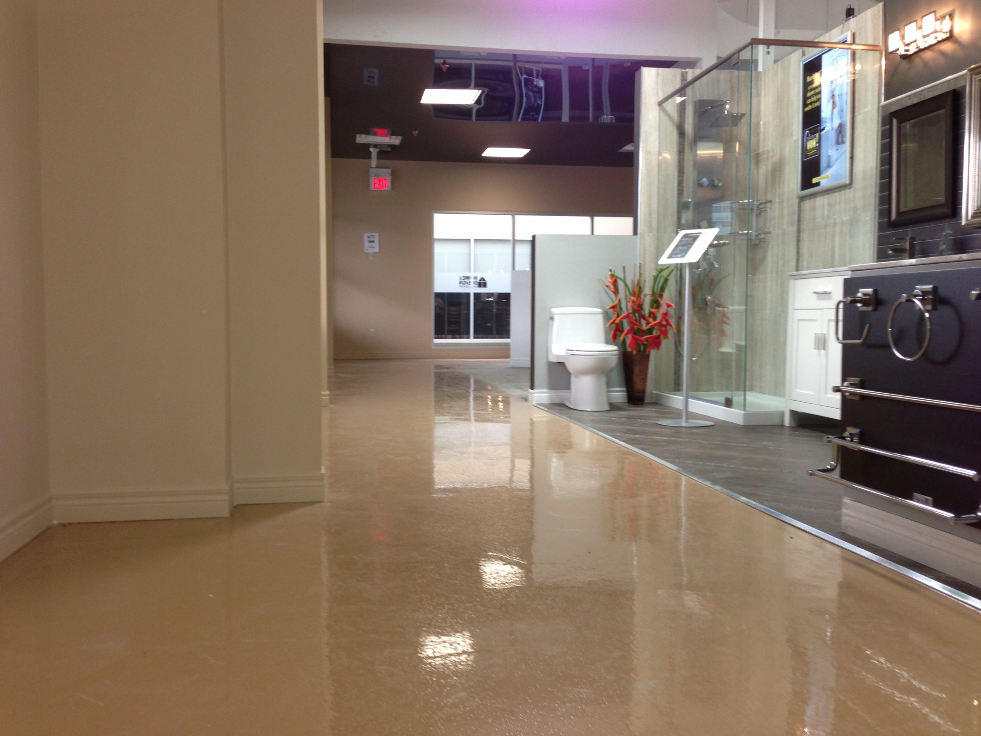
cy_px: 368
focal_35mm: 33
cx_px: 490
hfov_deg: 55.4
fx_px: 935
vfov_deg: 42.9
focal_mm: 4.13
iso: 80
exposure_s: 1/40
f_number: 2.4
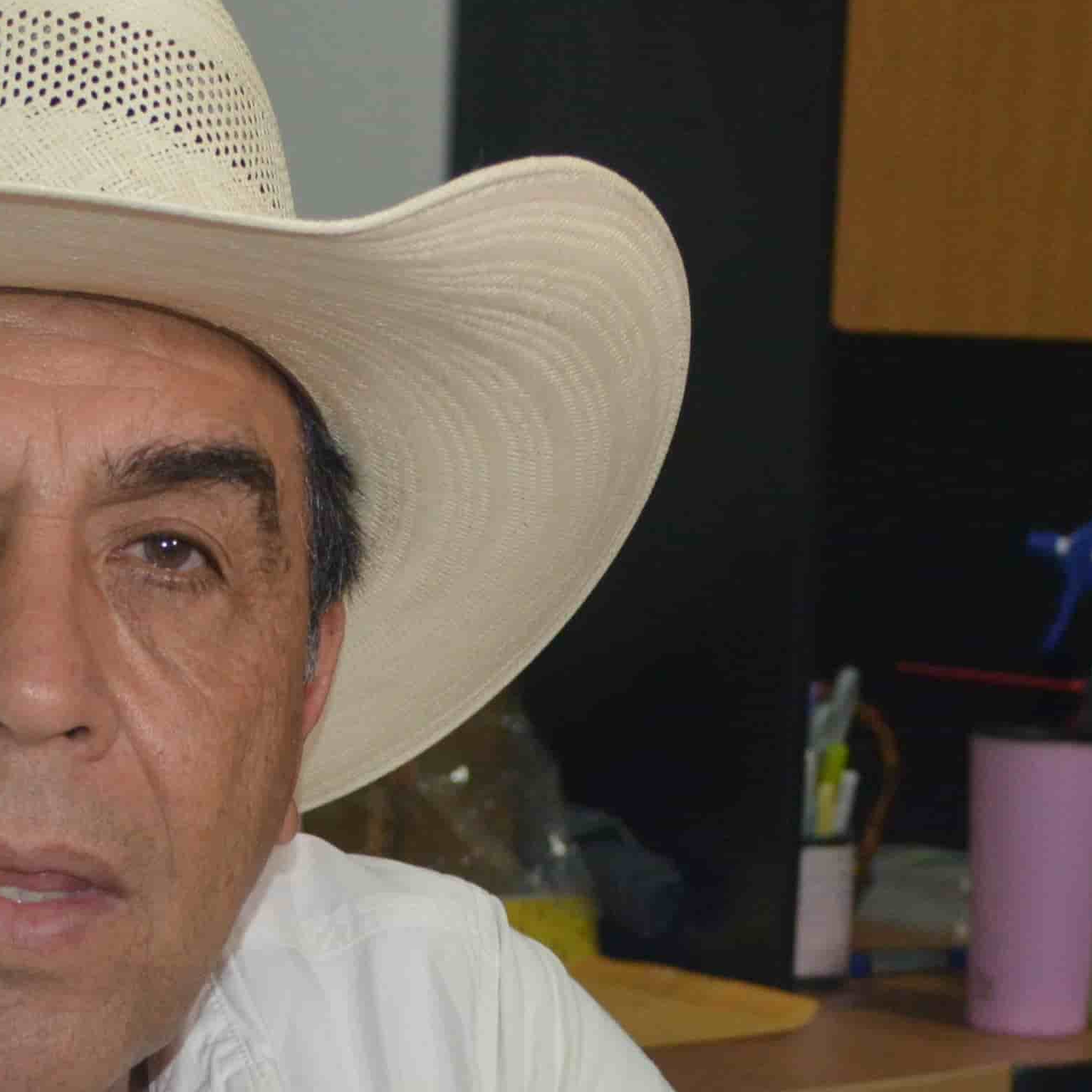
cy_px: 1024
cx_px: 177
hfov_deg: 14.4
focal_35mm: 120
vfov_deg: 14.4
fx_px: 4283
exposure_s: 1/60
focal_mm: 24
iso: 560
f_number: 4
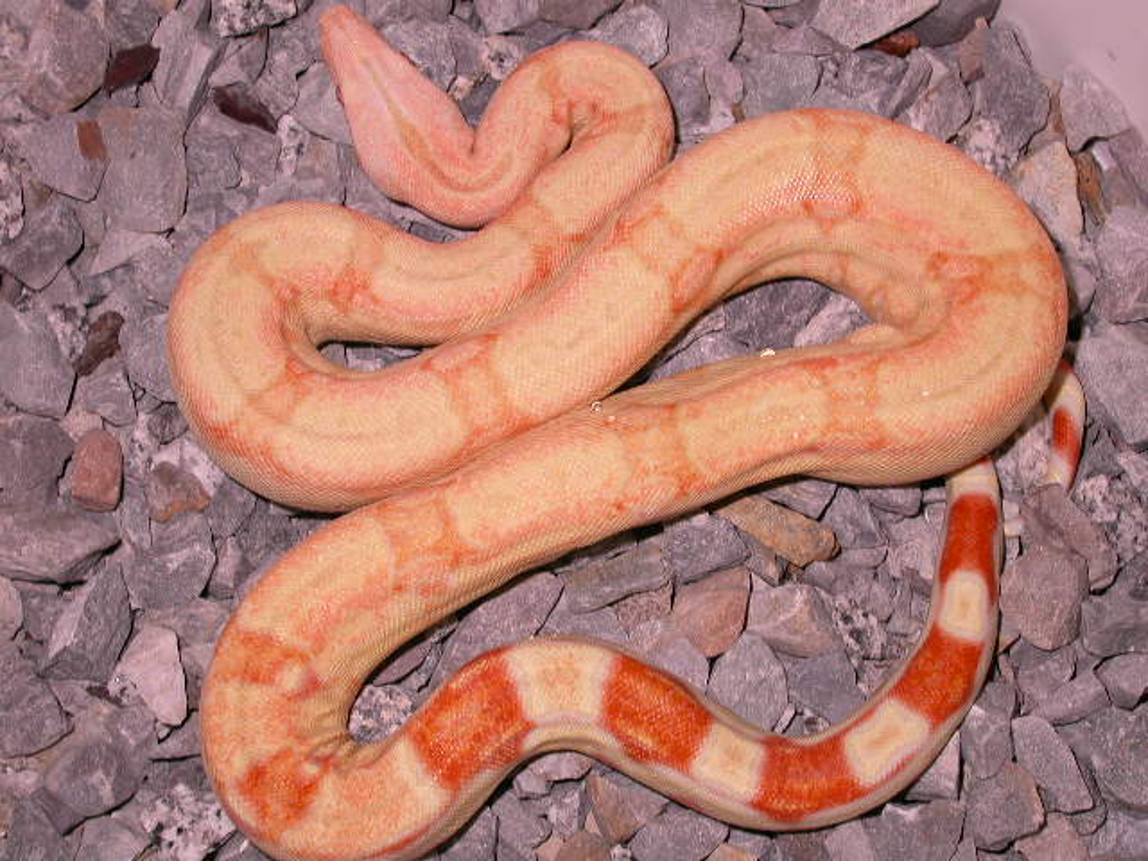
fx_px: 2454
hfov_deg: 26.3
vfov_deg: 19.9
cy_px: 430
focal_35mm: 74
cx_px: 574
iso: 100
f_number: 3.4
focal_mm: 15.3
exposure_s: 1/60.3
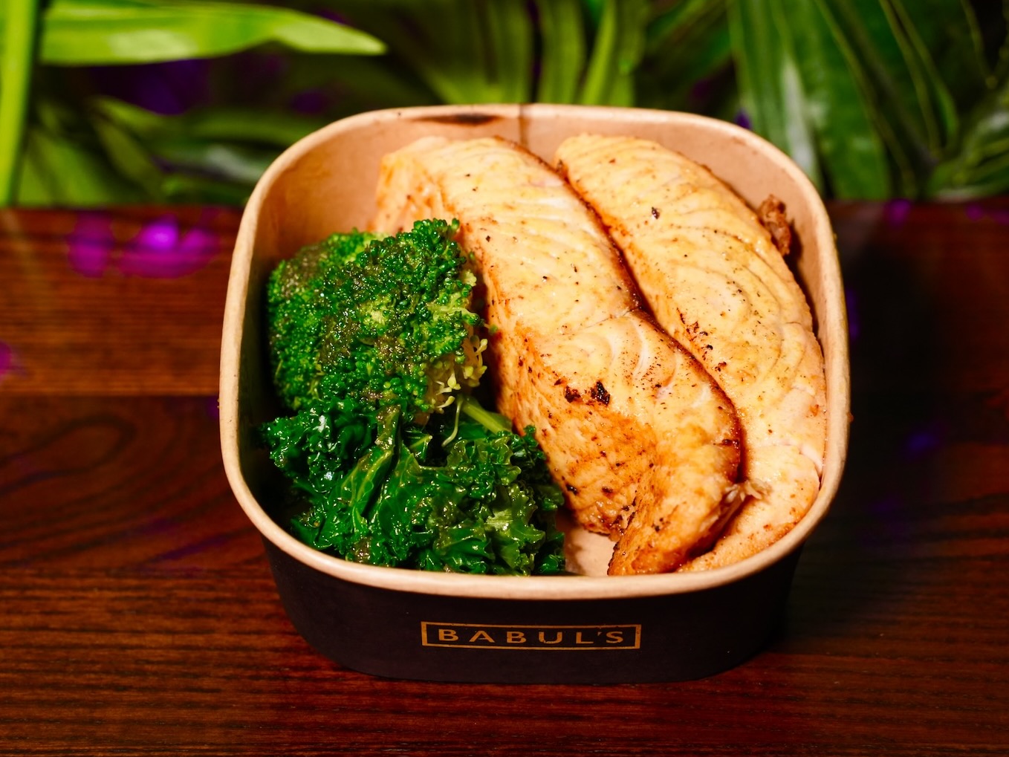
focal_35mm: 84
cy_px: 385
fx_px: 2449
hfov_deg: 23.3
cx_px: 536
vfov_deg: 17.6
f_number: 5.6
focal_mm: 74
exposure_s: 1/80
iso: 2500
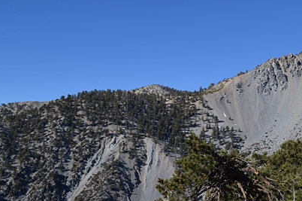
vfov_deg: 28.4
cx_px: 205
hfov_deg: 41.3
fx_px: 394
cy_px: 131
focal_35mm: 47
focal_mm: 18
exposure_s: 1/250
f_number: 8
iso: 100
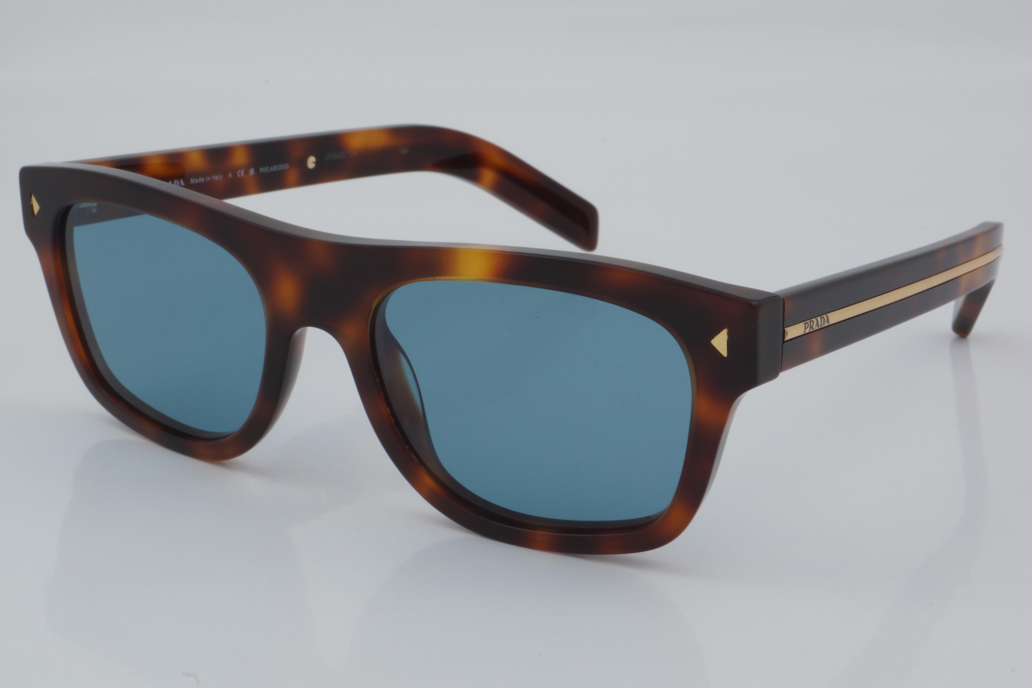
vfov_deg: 18.2
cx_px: 516
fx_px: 2150
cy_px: 344
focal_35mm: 75
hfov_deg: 27.0
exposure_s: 1/4
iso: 100
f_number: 32
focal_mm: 50
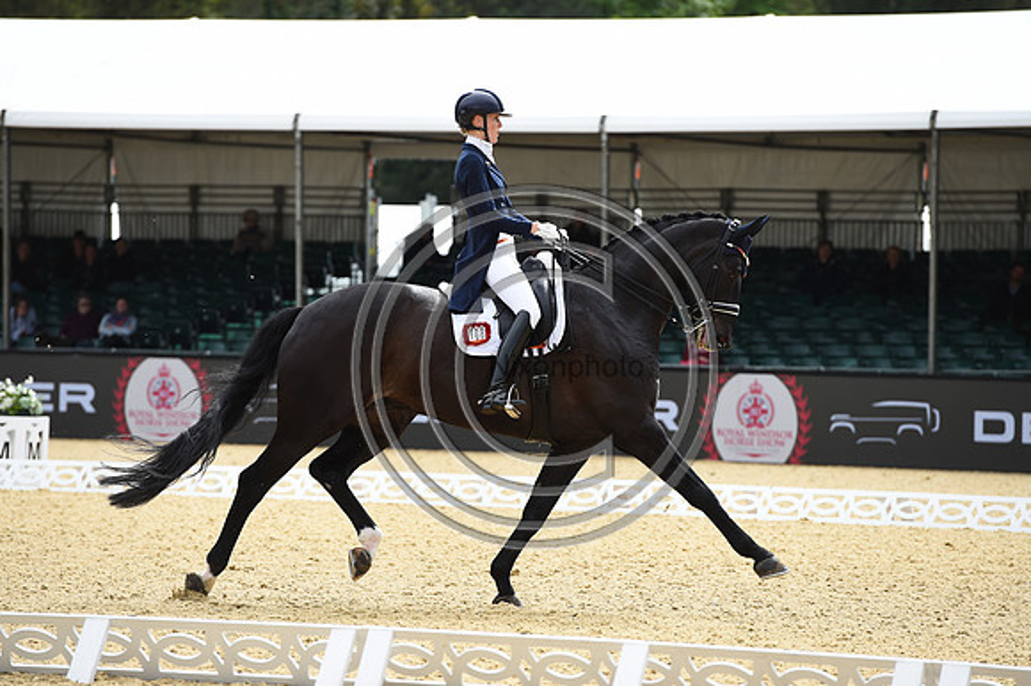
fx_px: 5724
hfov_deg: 10.3
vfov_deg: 6.9
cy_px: 343
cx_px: 516
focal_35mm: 200
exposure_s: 1/1250
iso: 280
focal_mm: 200
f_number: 5
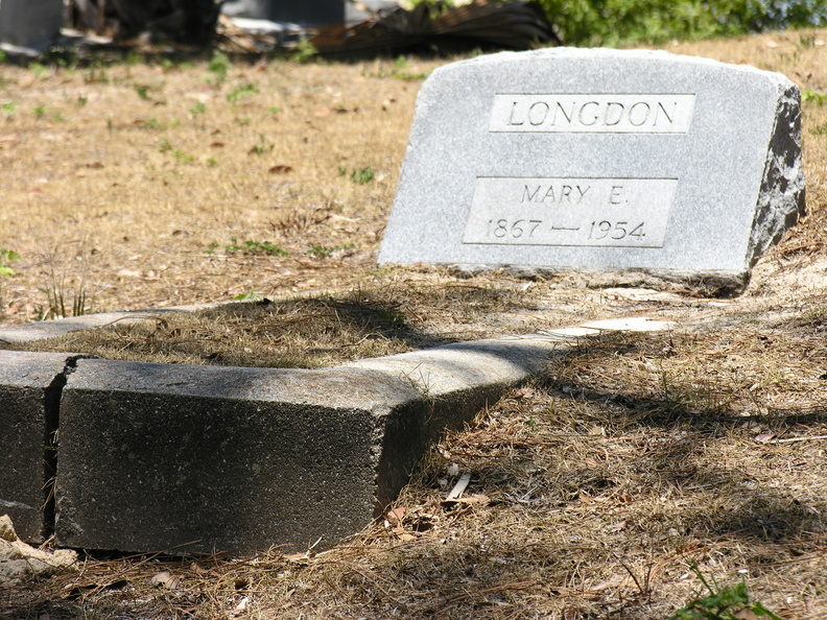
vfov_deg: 6.6
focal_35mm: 225
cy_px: 310
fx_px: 5375
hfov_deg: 8.8
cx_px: 414
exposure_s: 1/289
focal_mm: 57.3
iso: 50
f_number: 4.8
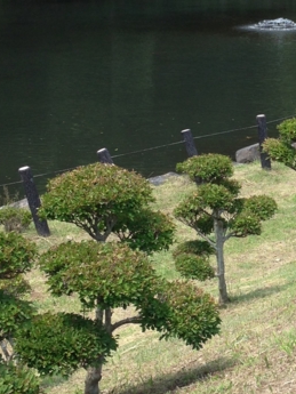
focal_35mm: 98
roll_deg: +0.6
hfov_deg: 14.9
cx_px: 294
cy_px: 135
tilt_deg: -12.6
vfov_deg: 20.0
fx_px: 1117
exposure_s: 1/475
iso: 50
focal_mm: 4.12
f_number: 2.4
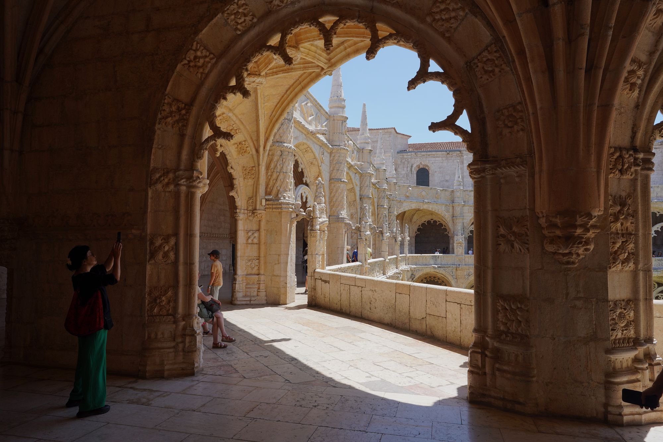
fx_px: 442
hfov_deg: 73.7
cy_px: 221
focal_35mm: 24
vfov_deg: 53.1
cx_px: 332
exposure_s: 1/100
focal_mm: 24
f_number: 11
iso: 100
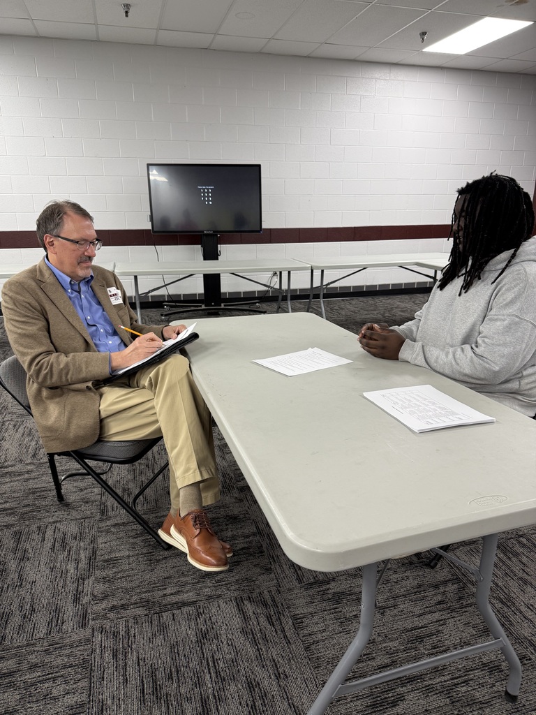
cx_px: 268
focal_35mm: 24
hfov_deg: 56.8
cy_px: 358
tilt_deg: -15.7
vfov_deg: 71.6
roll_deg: +0.1
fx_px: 495
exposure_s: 1/60
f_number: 1.78
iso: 125
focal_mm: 6.76
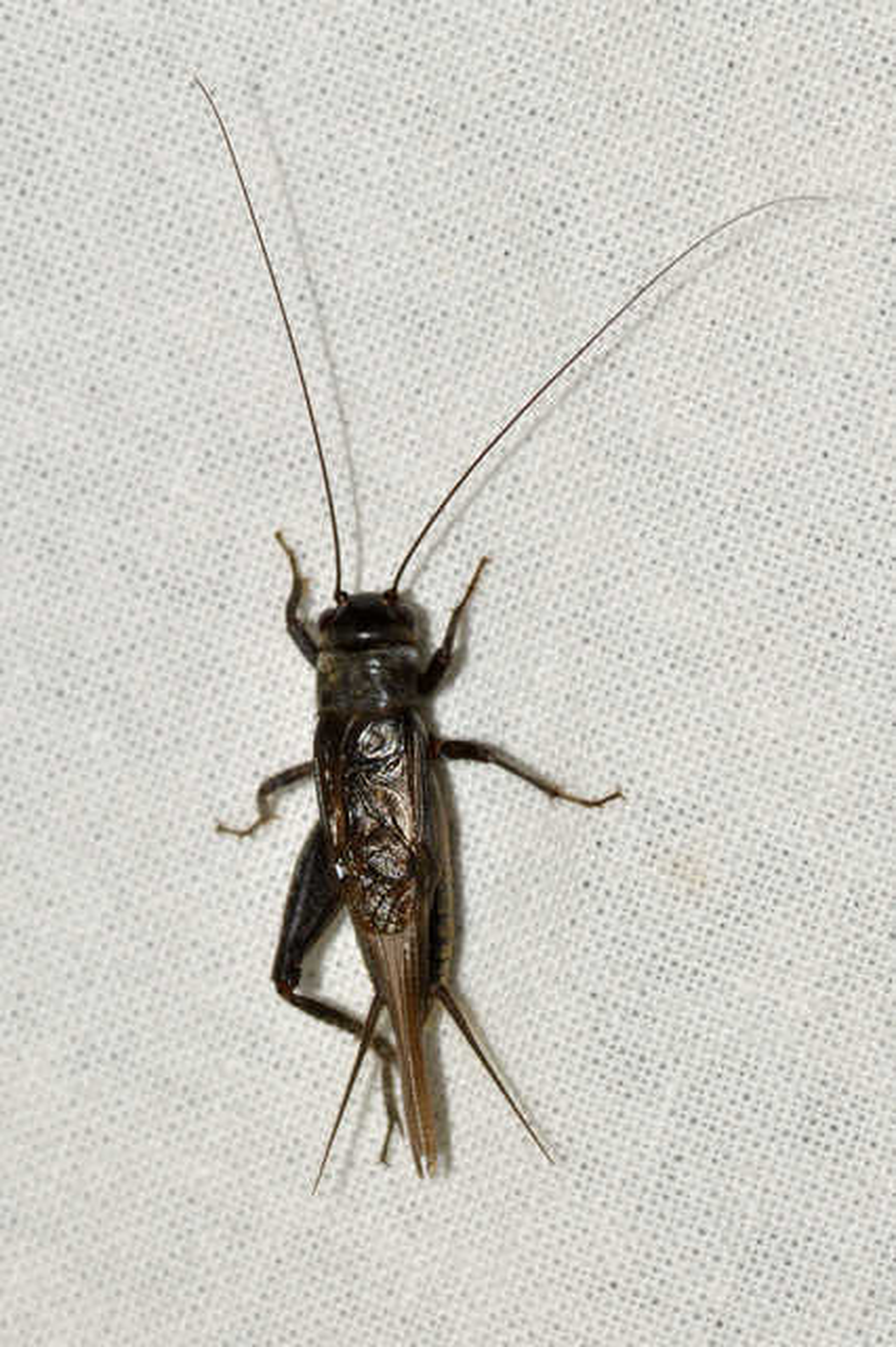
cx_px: 448
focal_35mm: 150
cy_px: 674
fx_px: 5606
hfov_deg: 9.1
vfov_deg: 13.7
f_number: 20
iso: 100
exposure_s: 1/200
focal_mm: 100
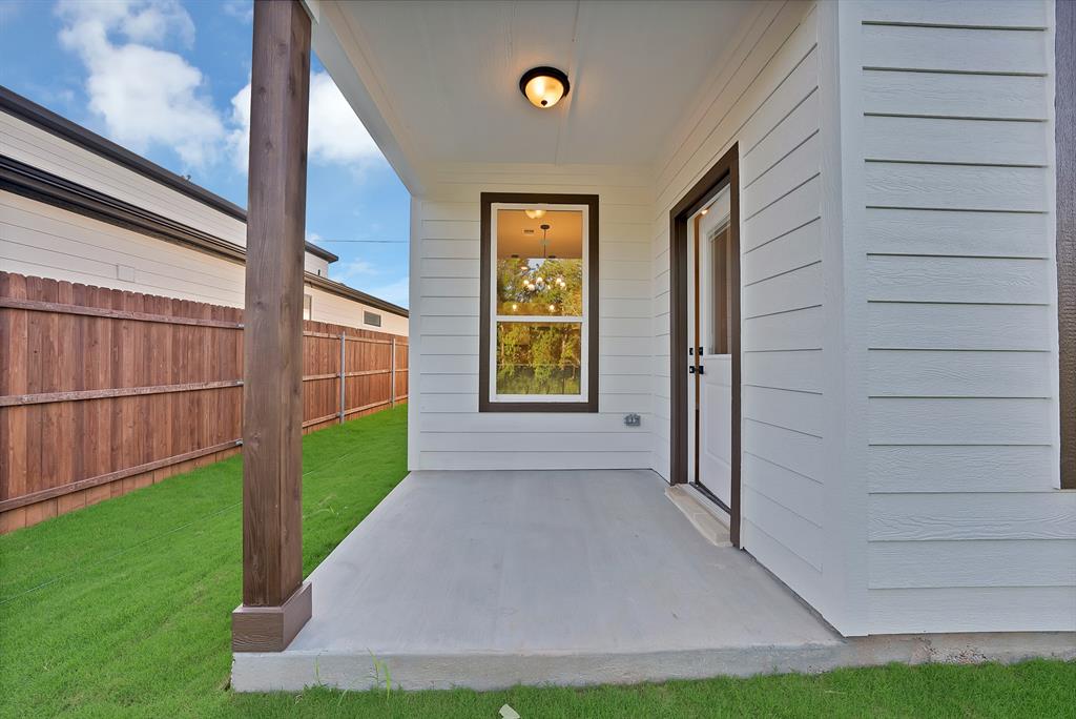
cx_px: 538
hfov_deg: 112.6
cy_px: 360
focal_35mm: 12
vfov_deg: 90.1
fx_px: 359
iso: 640
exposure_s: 1/30
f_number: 9
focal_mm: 12
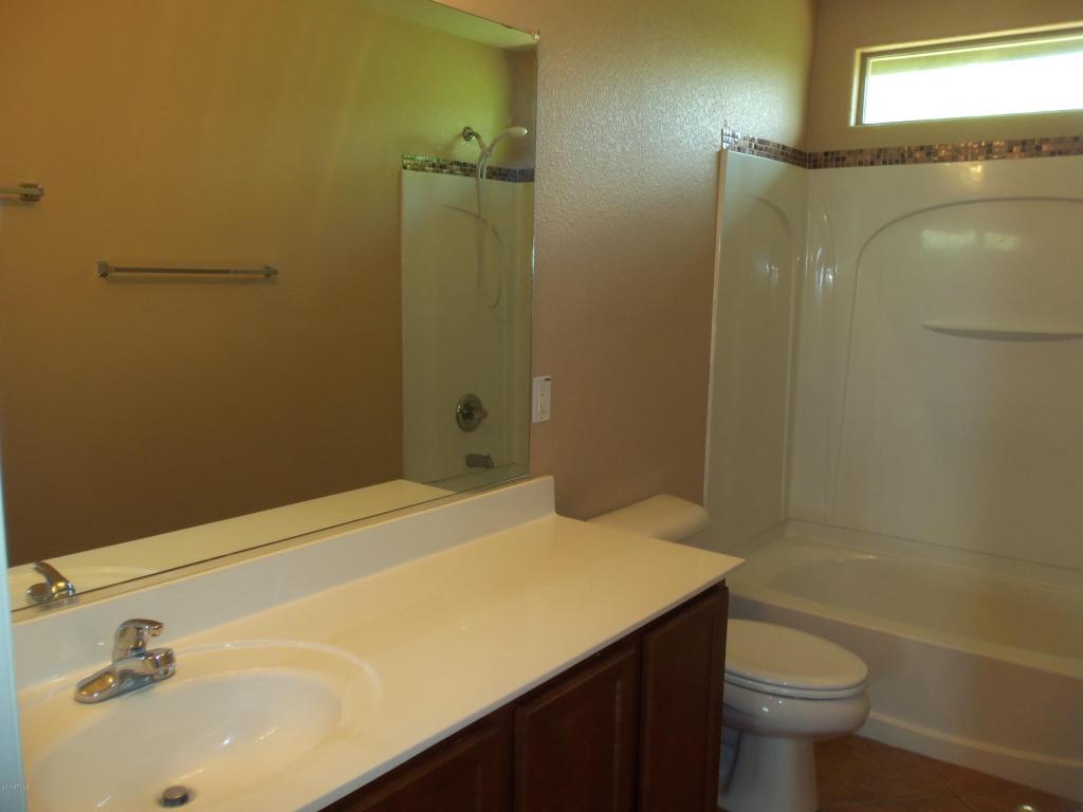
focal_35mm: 29
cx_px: 542
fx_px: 907
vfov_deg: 48.2
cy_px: 406
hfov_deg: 61.7
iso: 100
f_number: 3.4
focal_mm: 5.2
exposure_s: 1/30
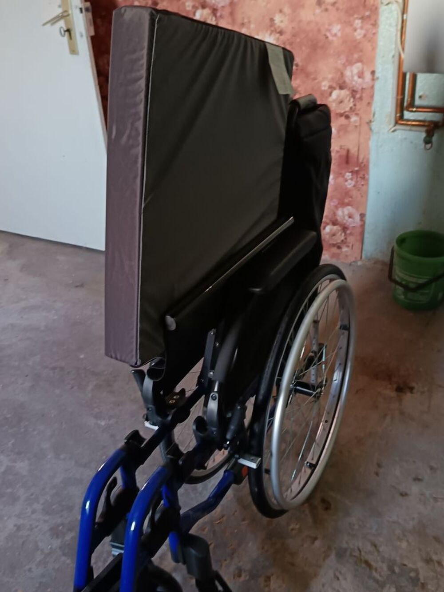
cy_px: 296
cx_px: 222
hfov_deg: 41.8
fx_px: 581
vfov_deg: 54.0
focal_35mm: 34
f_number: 1.75
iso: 3178
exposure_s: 1/16.7
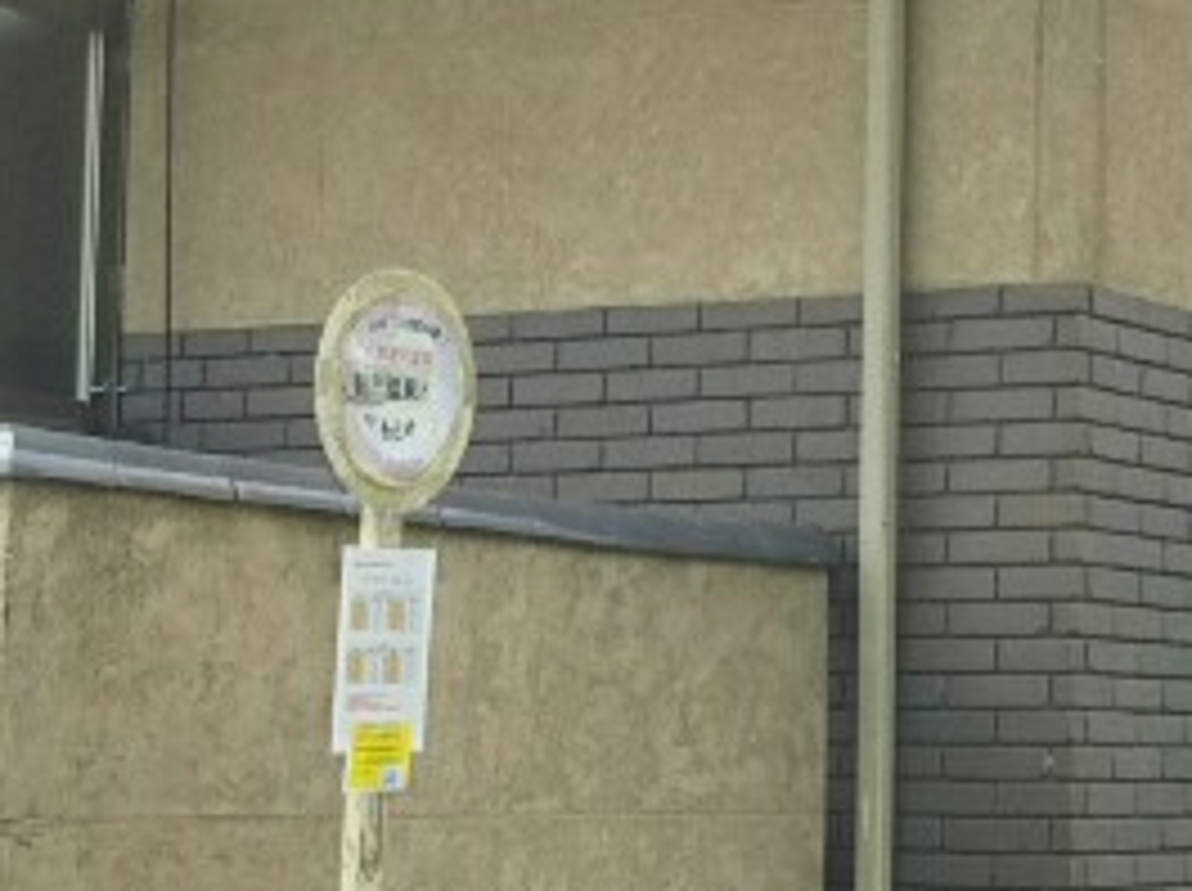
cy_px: 450
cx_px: 960
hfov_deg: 17.6
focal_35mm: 111
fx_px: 3817
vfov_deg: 13.3
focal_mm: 4
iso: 25
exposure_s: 1/383
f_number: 2.2
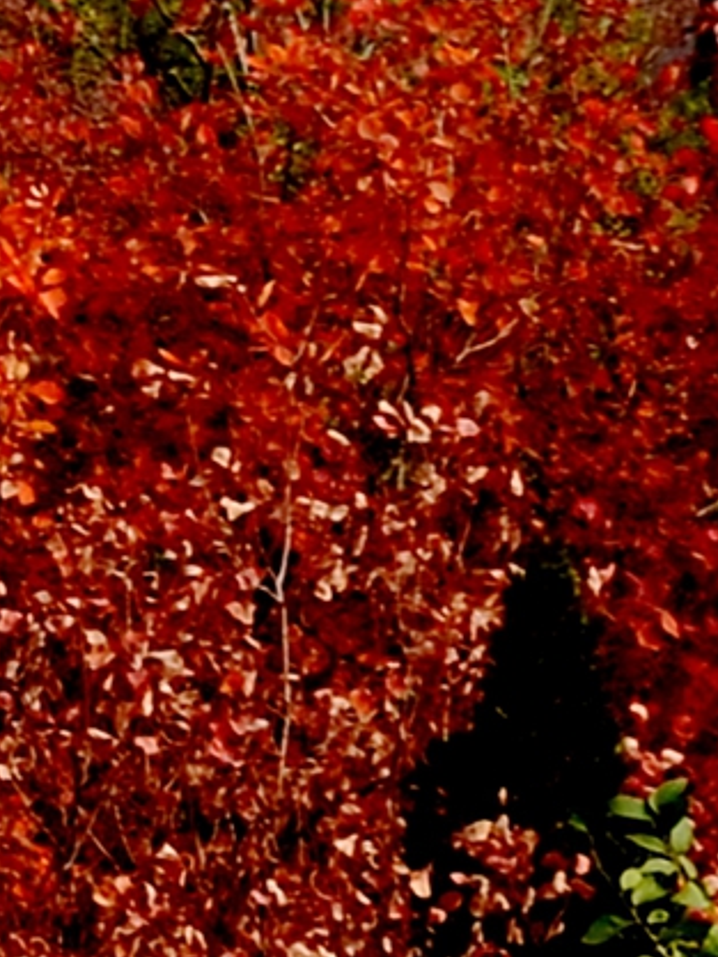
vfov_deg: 3.9
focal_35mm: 504
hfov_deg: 2.9
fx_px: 13931
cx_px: -1264
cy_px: -679
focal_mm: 38
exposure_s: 1/200
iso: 100
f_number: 7.1
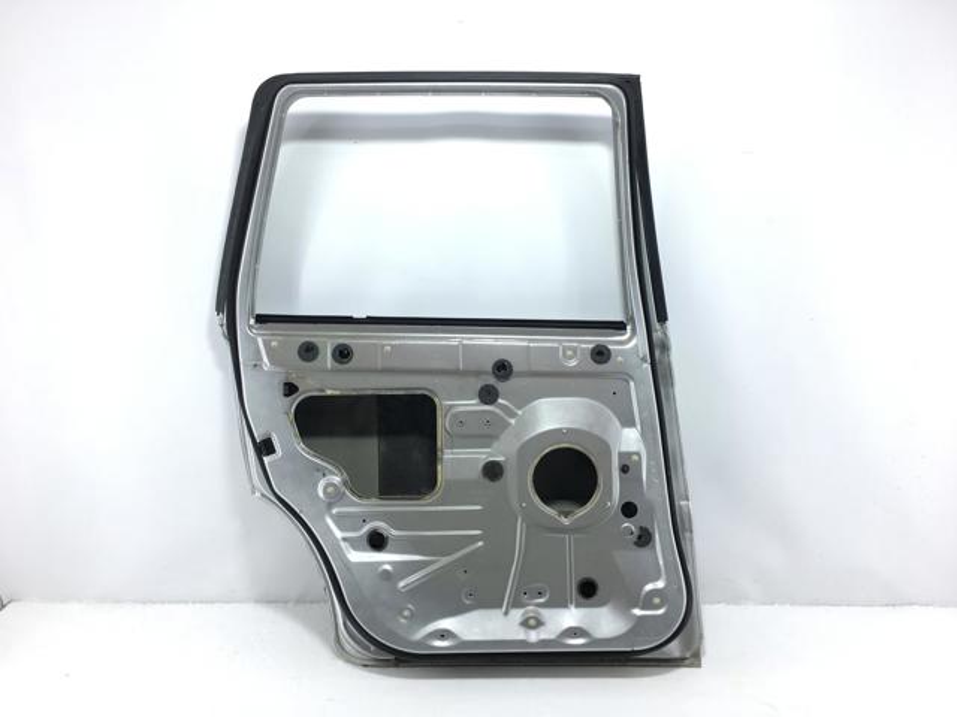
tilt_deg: -13.2
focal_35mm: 29
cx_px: 478
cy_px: 358
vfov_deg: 48.2
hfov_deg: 61.7
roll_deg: +0.5
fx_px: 802
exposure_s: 1/102
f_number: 2.2
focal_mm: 4.15
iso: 25
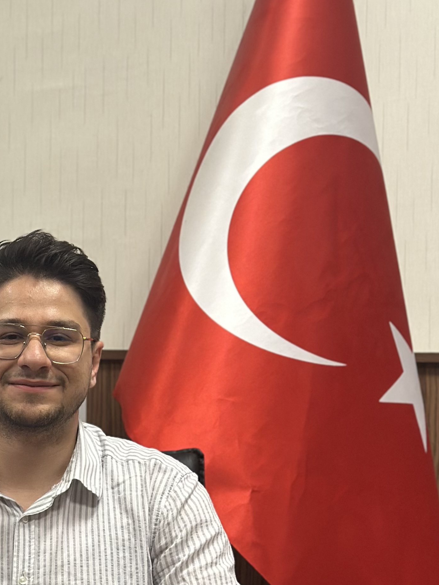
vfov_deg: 18.7
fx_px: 1776
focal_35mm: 105
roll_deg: +0.9
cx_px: 0
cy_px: 353
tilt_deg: +0.8
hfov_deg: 13.9
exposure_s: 1/50
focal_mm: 6.86
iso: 100
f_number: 1.78
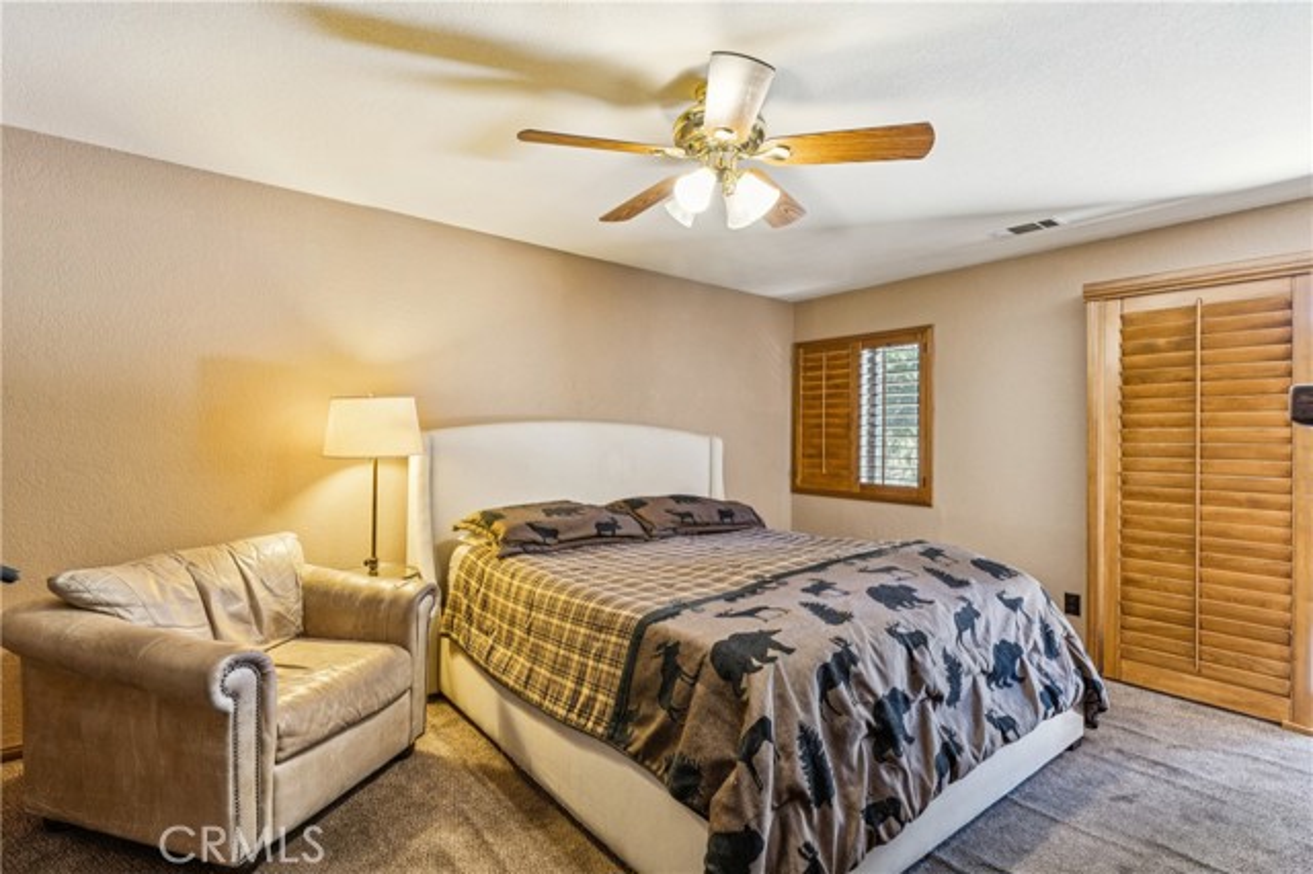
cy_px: 437
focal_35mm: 17
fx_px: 612
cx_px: 656
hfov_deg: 94.0
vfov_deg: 71.0
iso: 100
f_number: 13
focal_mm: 16.8
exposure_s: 3.2
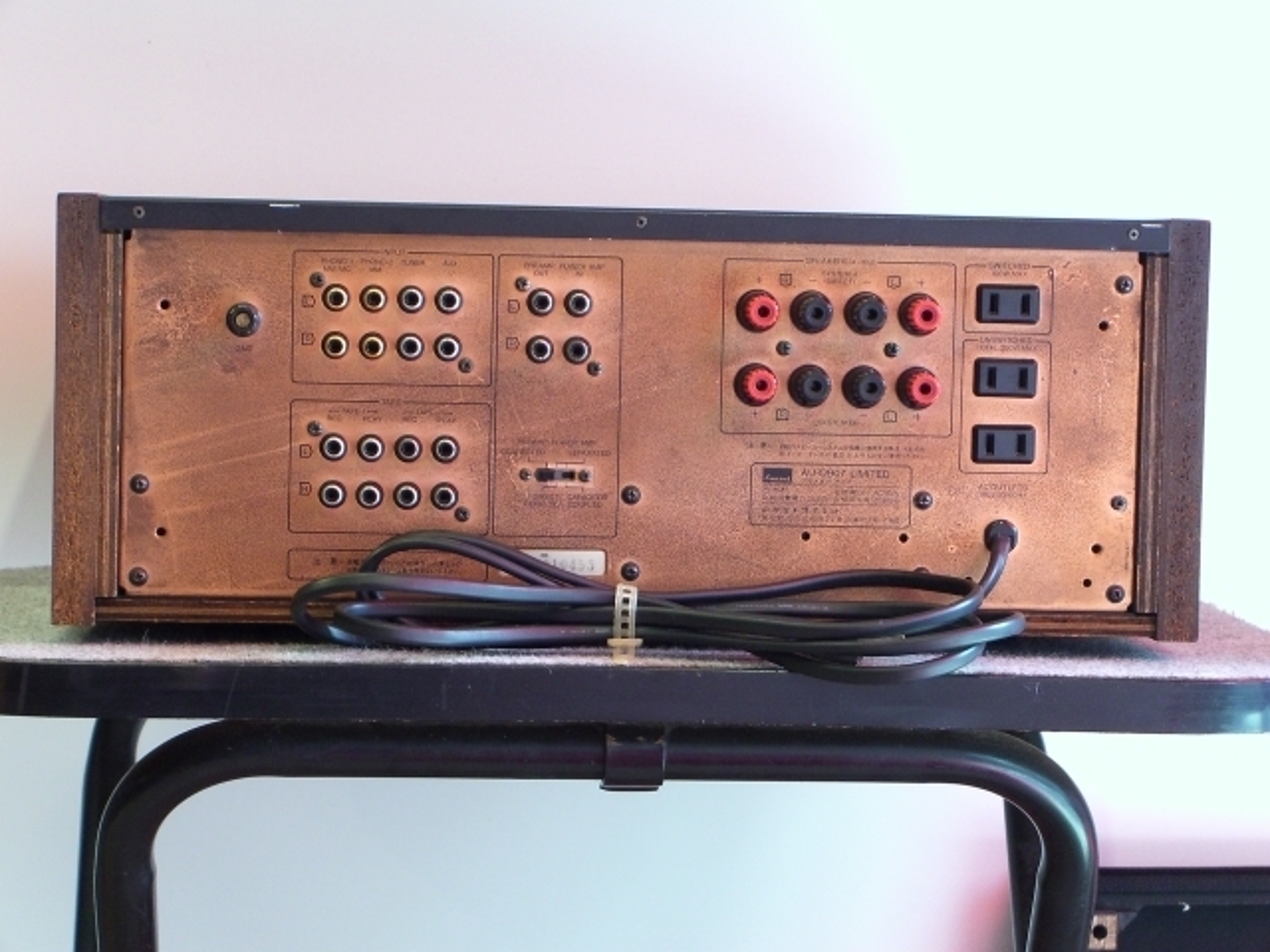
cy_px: 476
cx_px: 635
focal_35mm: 114
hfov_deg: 17.3
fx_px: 4182
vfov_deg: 13.0
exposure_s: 1/20
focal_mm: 23.7
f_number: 5.1
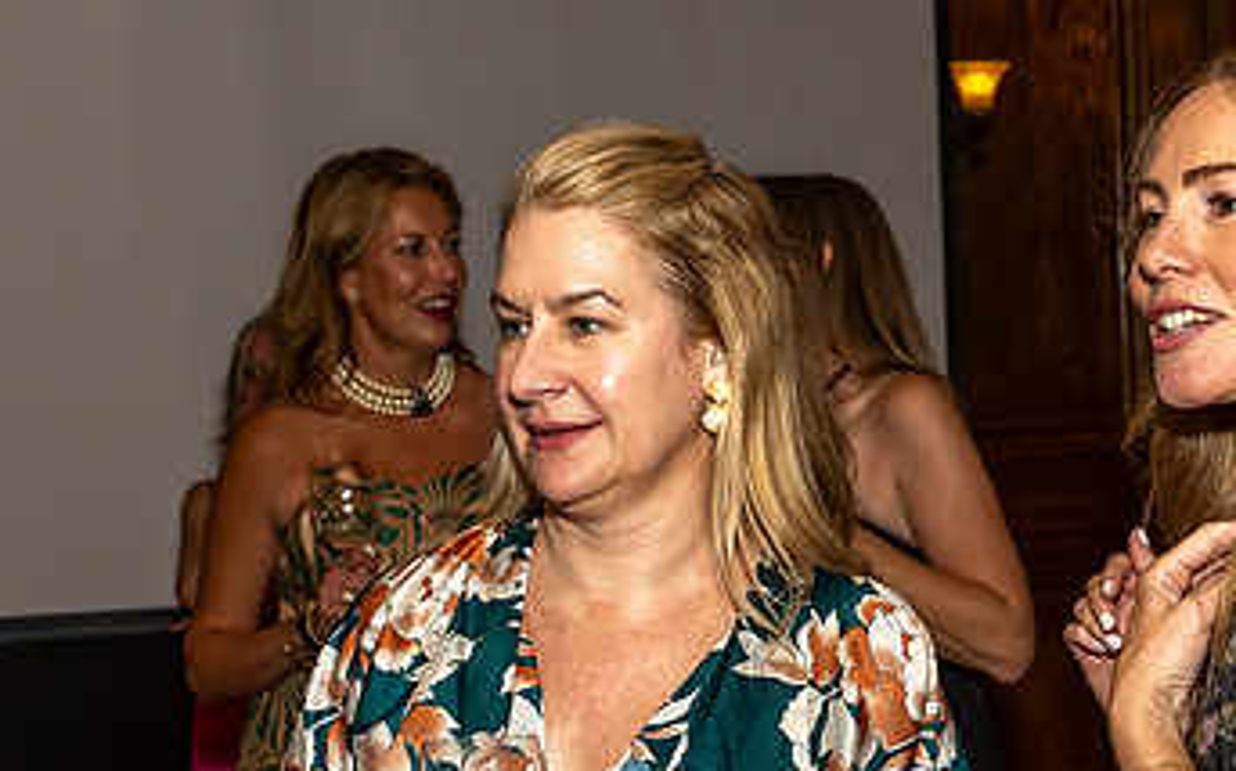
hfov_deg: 23.0
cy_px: 568
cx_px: 771
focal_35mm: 90
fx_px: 3030
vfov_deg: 14.5
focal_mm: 39
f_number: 7.1
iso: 500
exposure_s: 1/250
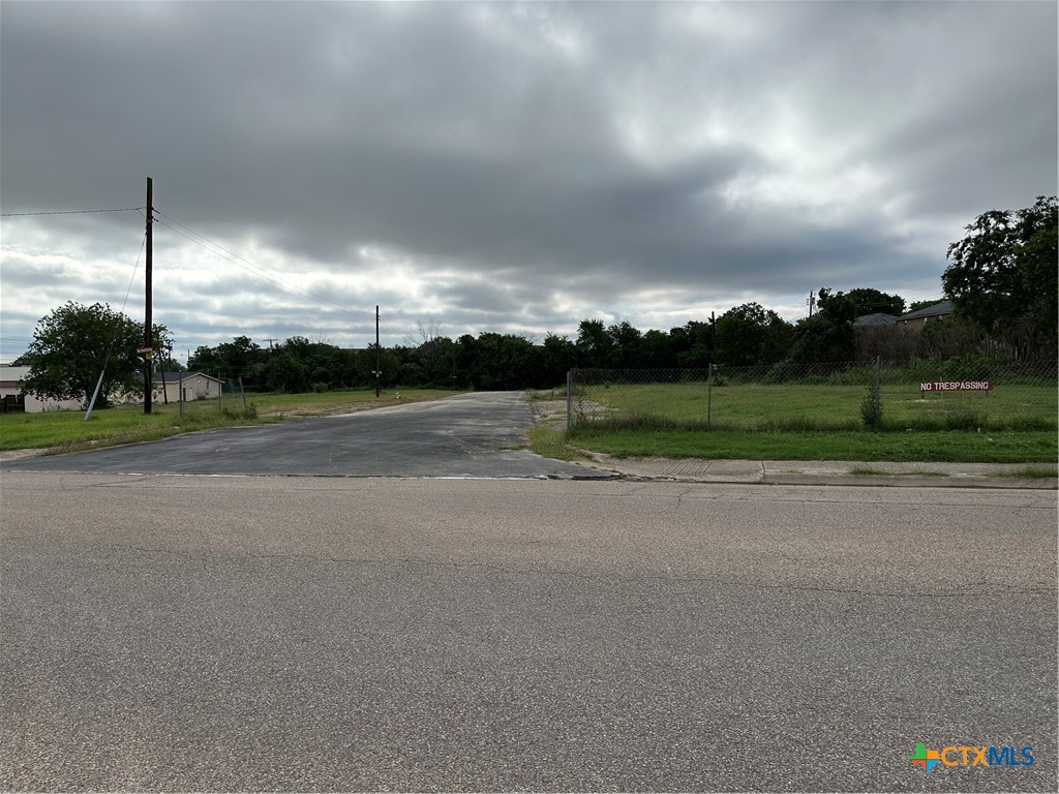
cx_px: 530
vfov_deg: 56.8
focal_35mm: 24
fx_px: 734
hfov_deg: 71.6
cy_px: 397
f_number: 1.78
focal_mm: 6.86
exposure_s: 1/7576
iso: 80
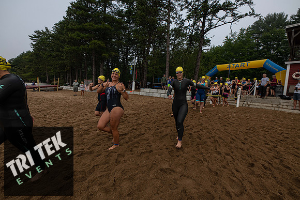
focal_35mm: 14
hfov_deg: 104.2
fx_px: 117
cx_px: 150
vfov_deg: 81.2
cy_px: 100
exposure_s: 1/1000
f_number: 4
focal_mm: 14
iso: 320
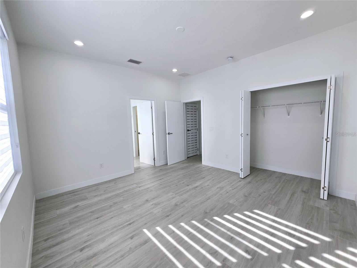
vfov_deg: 89.9
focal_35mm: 13
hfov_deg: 106.2
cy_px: 134
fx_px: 134
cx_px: 178
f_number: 2.2
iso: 50
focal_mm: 2.2
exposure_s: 1/156
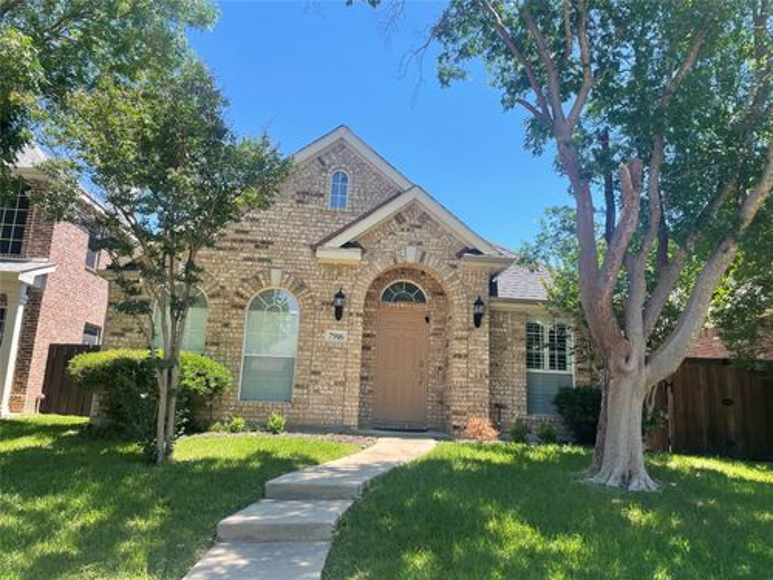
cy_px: 290
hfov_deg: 67.3
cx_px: 386
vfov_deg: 53.1
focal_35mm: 26
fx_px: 581
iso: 32
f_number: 1.6
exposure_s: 1/1276
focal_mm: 4.2
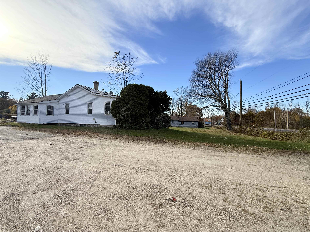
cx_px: 155
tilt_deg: +1.3
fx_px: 125
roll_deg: -1.2
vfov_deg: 85.7
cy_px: 116
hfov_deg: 102.1
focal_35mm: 14
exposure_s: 1/1464
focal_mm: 2.22
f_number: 2.2
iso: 64
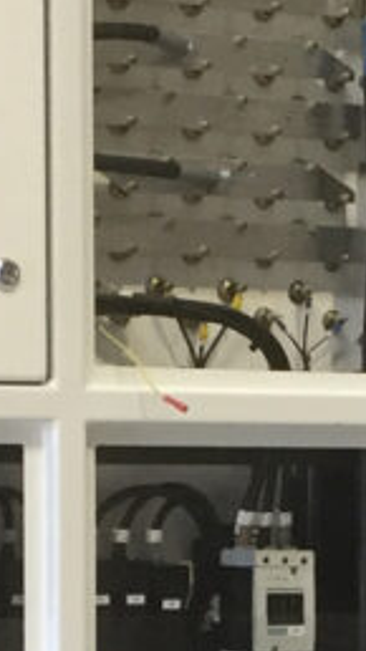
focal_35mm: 196
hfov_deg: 6.2
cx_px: 328
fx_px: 3384
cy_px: 782
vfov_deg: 10.8
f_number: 2.2
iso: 64
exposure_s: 1/33
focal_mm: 4.15
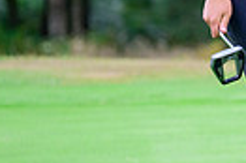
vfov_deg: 1.3
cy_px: 3
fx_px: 7255
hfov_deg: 1.9
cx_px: 520
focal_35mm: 1063
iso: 1250
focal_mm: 240
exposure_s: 1/1250
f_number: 5.6
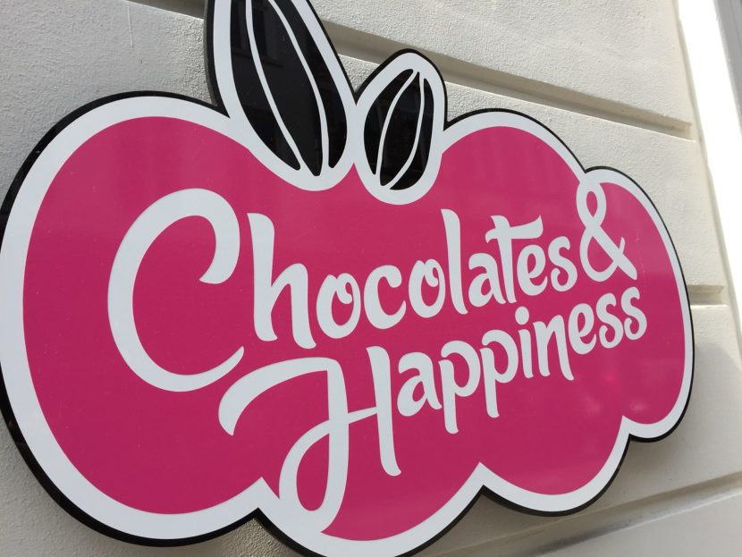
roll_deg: +3.4
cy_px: 278
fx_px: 622
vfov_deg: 48.3
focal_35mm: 29
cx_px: 371
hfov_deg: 61.6
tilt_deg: +9.1
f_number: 2.2
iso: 32
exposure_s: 1/590
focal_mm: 4.15
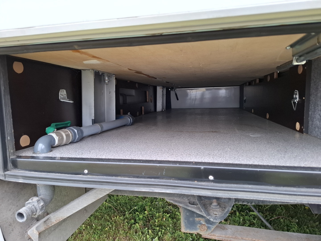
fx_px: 213
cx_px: 160
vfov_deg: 58.9
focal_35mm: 23
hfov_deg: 73.9
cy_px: 120
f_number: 1.8
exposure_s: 1/100
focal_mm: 5.54
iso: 80
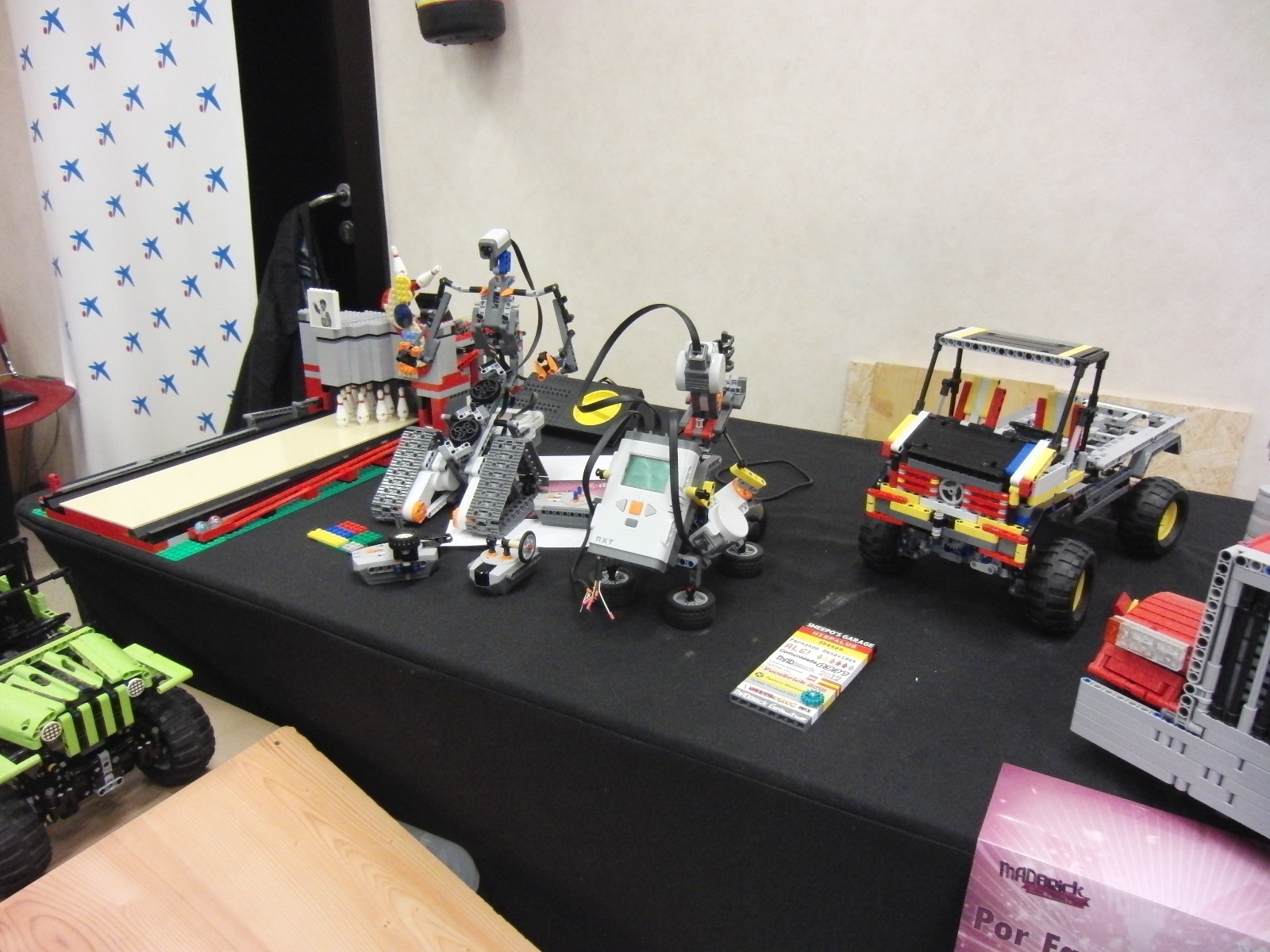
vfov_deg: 56.8
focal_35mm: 24
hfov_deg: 71.6
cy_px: 476
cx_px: 635
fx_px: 881
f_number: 3.2
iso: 800
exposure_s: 1/40
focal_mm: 4.3
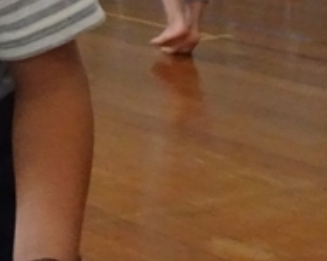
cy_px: -36
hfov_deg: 12.1
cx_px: -223
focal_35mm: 149
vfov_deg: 10.2
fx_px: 1441
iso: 640
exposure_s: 1/200
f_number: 3.5
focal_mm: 4.1
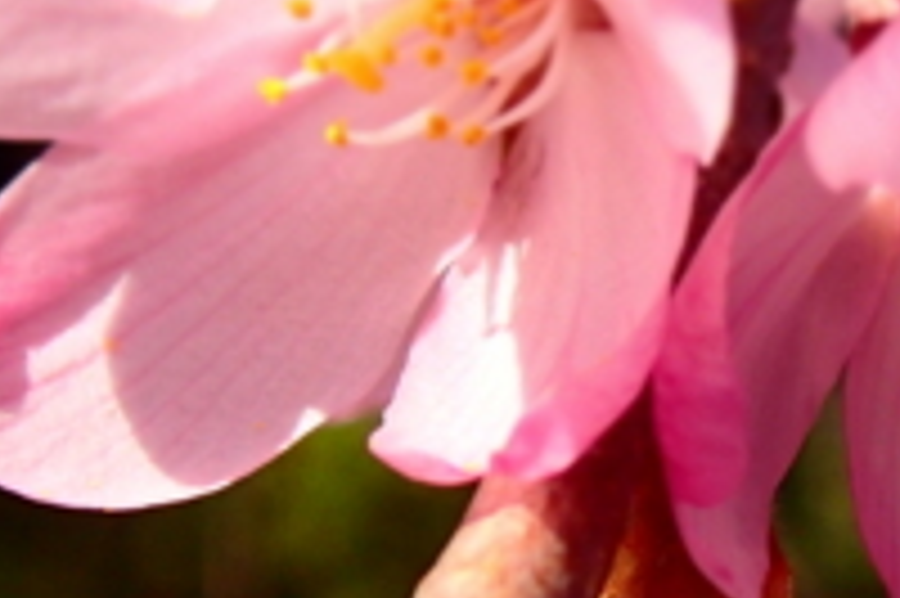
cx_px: 986
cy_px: 468
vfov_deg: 10.9
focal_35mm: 125
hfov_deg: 15.9
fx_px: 3122
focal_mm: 5.5
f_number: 3.2
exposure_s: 1/800
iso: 100
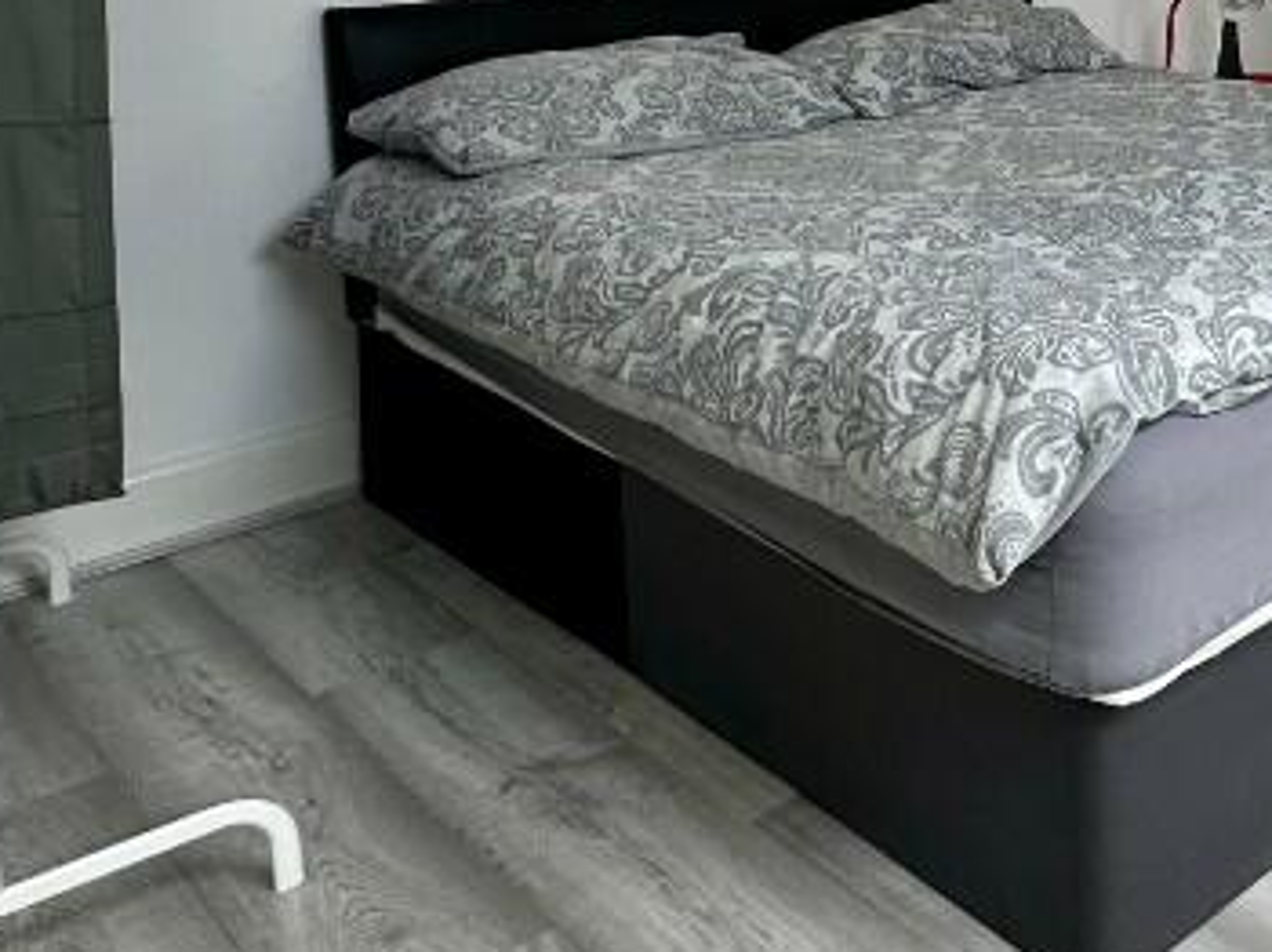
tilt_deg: -2.8
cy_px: -73
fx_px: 1506
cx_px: 1486
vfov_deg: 31.5
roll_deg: +0.0
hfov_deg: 36.5
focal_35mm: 41
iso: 40
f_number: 2.2
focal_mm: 2.22
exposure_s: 1/122
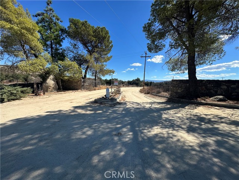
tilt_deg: -3.6
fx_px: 97
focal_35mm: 14
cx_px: 120
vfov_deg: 85.7
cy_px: 90
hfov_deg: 102.1
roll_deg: -1.6
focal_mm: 2.22
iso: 50
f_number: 2.2
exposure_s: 1/1825
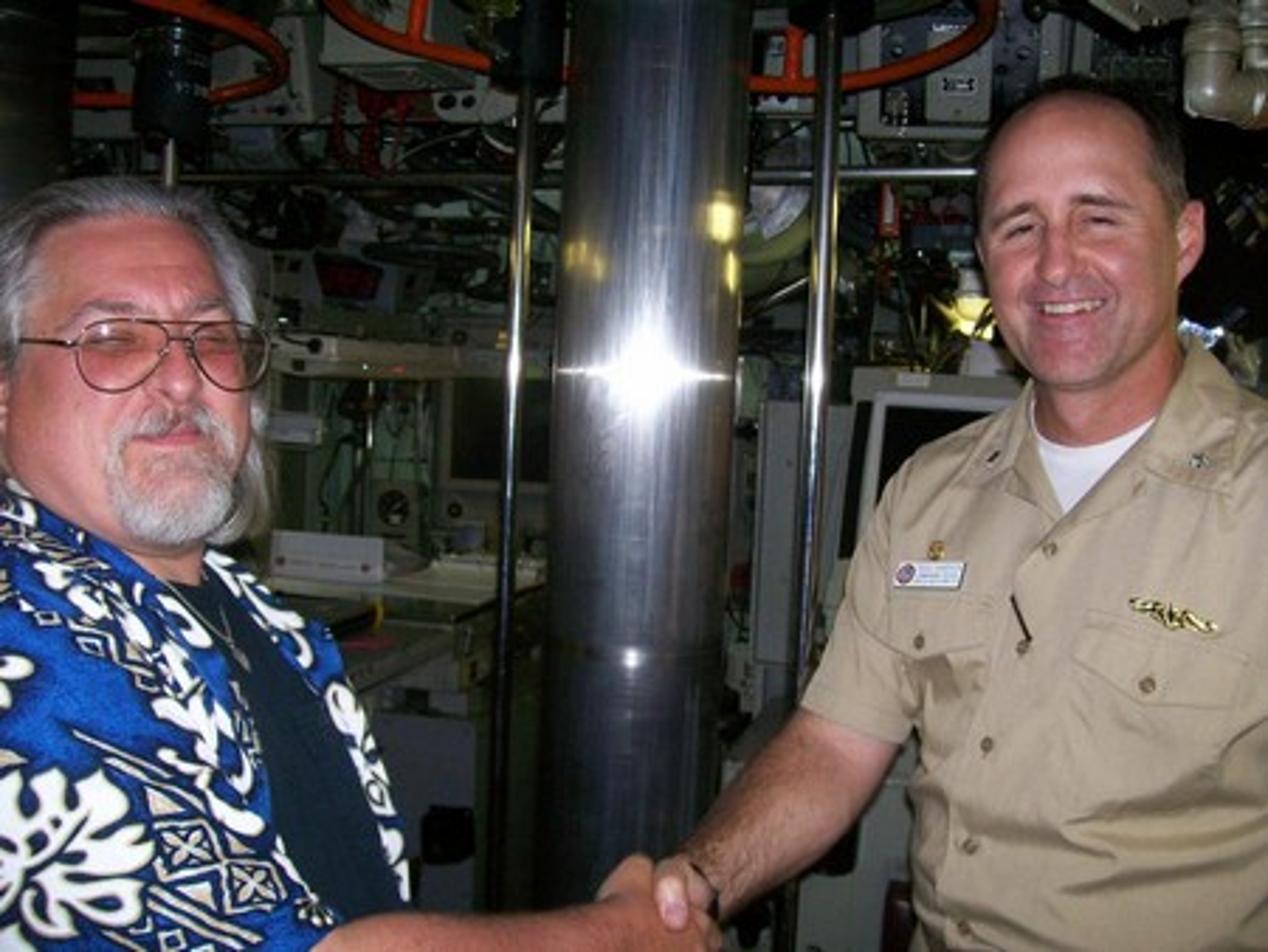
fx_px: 1319
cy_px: 476
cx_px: 634
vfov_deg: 39.7
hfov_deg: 51.3
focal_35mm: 36
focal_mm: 6
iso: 140
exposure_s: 1/64
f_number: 2.7
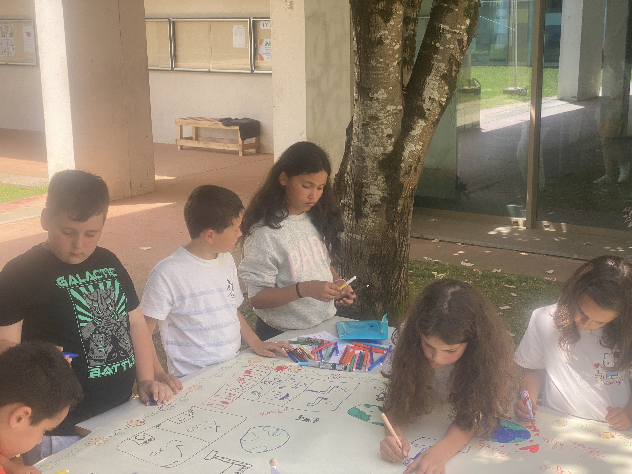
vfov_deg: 28.0
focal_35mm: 52
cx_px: 316
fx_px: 949
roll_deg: +0.3
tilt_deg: -12.8
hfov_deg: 36.8
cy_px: 237
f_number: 2
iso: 20
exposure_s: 1/258
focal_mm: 6
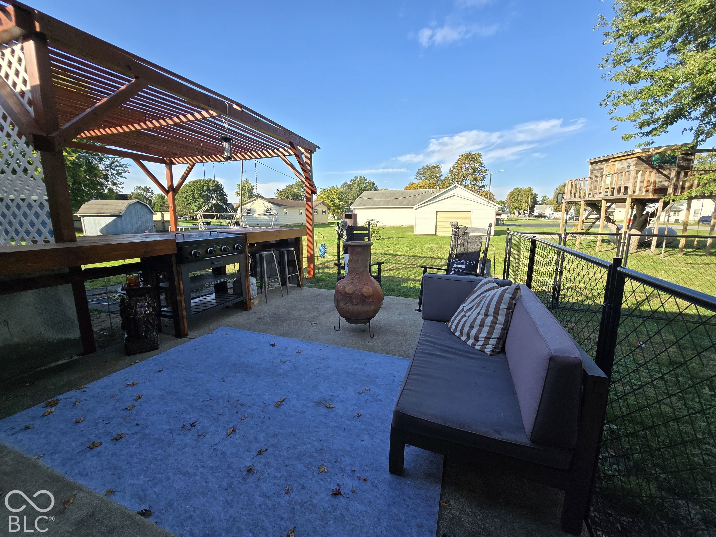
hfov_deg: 106.2
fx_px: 269
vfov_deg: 89.9
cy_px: 268
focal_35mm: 13
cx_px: 358
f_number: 2.2
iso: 50
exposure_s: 1/1064
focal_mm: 2.2
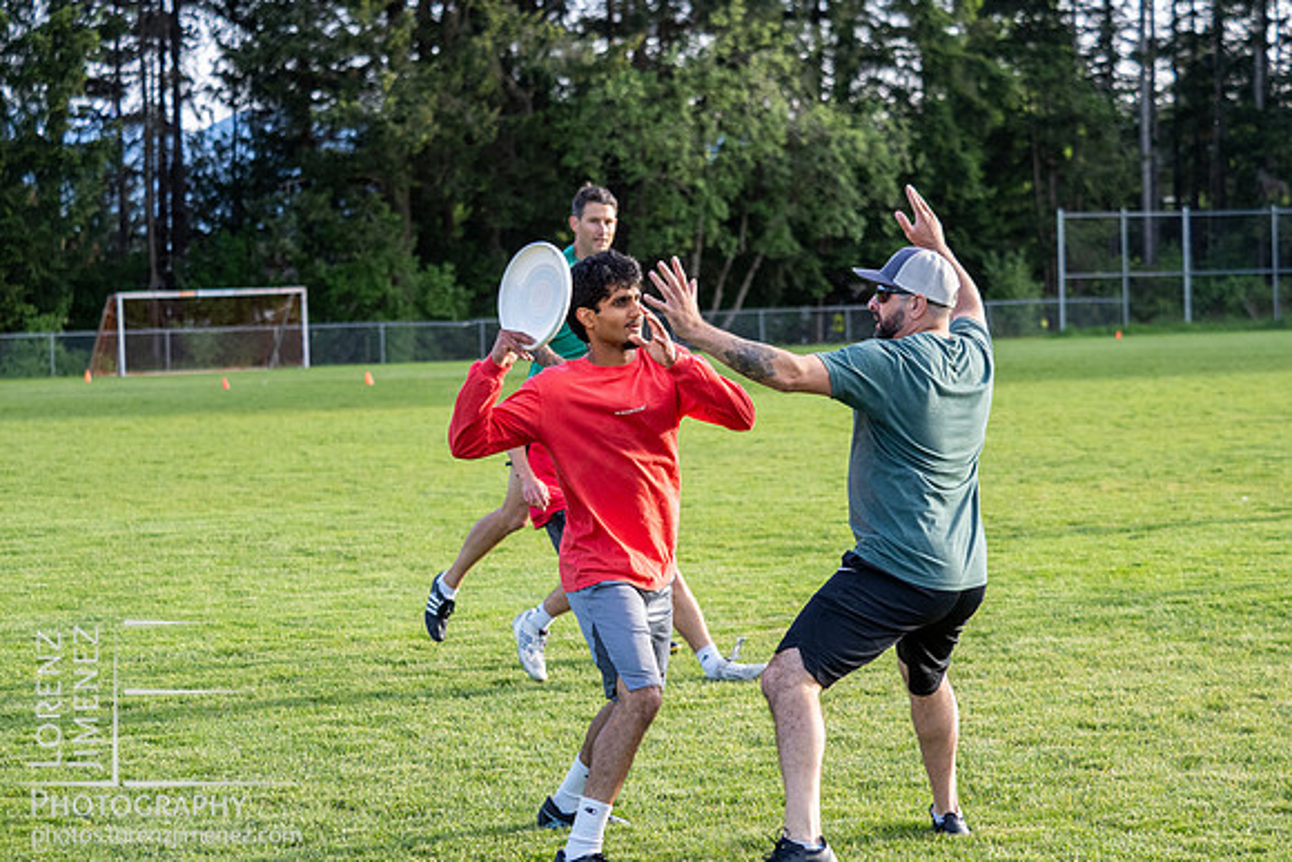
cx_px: 646
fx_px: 3435
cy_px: 377
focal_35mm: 96
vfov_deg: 14.3
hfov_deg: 21.3
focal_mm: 46
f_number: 2.8
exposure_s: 1/1000
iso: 500
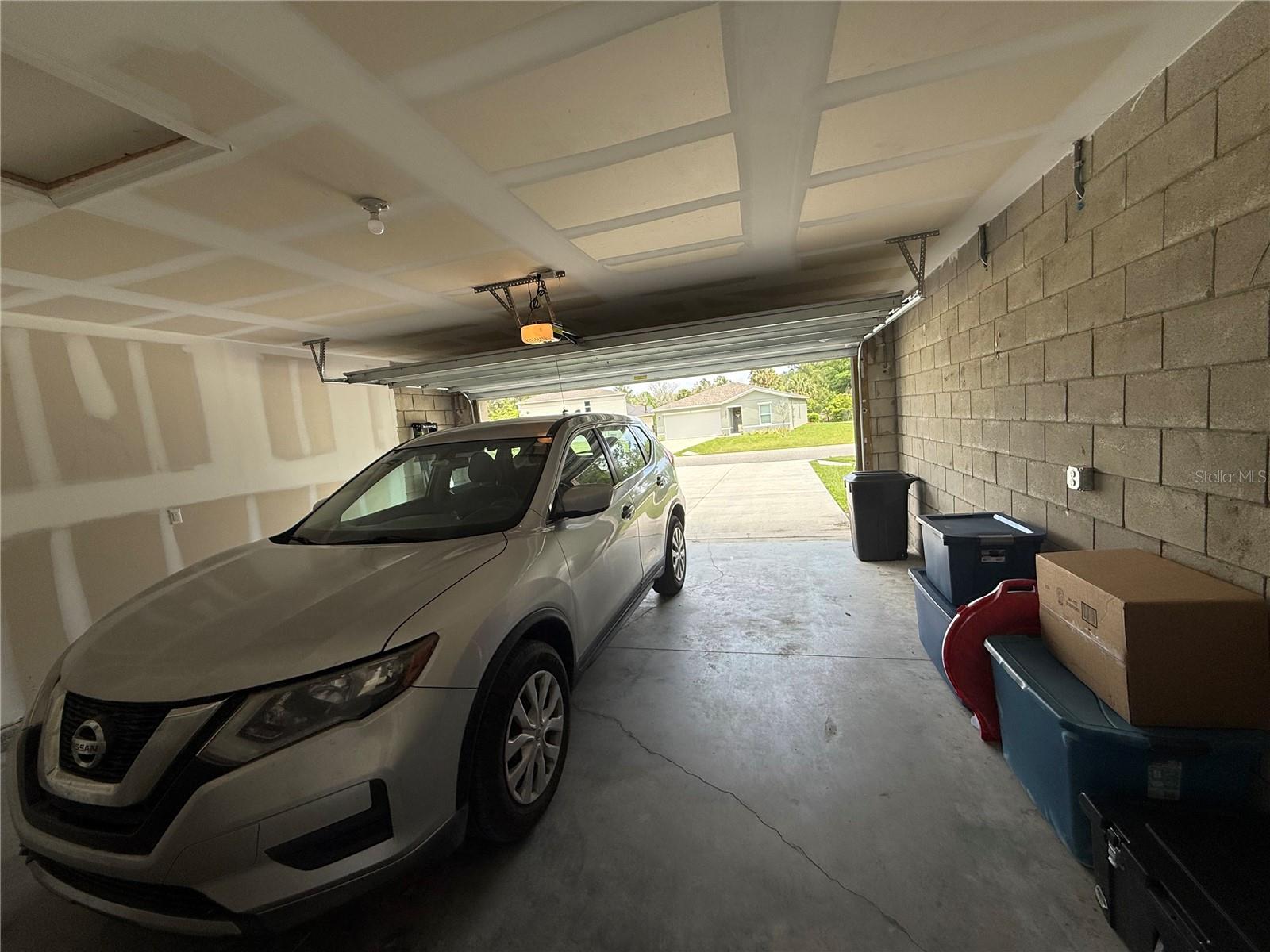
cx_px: 635
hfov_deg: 102.1
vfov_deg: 85.7
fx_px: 514
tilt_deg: -6.3
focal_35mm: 14
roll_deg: +5.1
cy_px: 476
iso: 64
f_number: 2.2
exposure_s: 1/376
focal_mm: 2.22
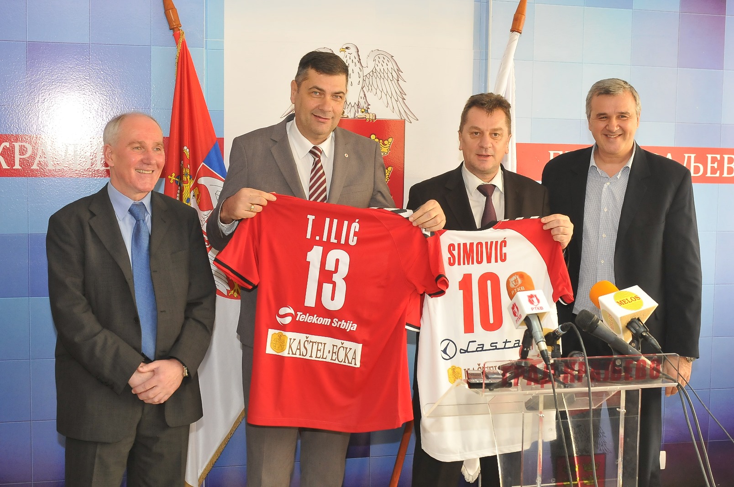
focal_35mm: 52
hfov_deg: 37.9
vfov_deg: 25.7
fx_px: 1069
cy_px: 244
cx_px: 367
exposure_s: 1/60
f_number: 7.1
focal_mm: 35
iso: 1000
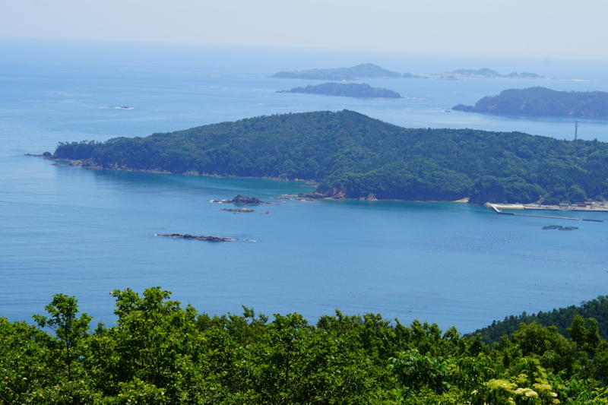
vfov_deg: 13.3
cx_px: 304
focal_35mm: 103
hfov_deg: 19.8
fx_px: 1739
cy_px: 202
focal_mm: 69
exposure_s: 1/200
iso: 100
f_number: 11
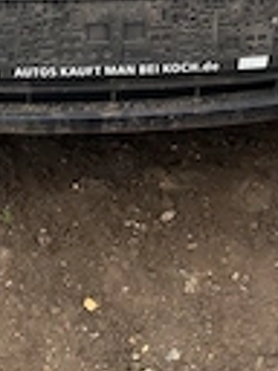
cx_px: 98
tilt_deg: -20.1
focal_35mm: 75
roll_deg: +0.5
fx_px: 803
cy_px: 29
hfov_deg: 19.6
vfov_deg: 25.1
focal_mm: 6.86
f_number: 1.78
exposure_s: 1/850
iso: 80
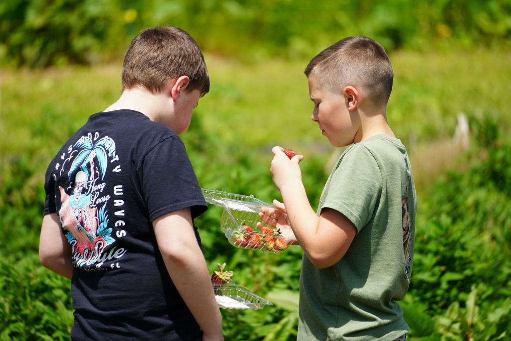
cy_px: 170
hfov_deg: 3.9
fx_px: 7453
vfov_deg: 2.6
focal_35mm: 525
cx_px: 256
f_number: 6.3
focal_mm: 350
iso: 160
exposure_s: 1/500
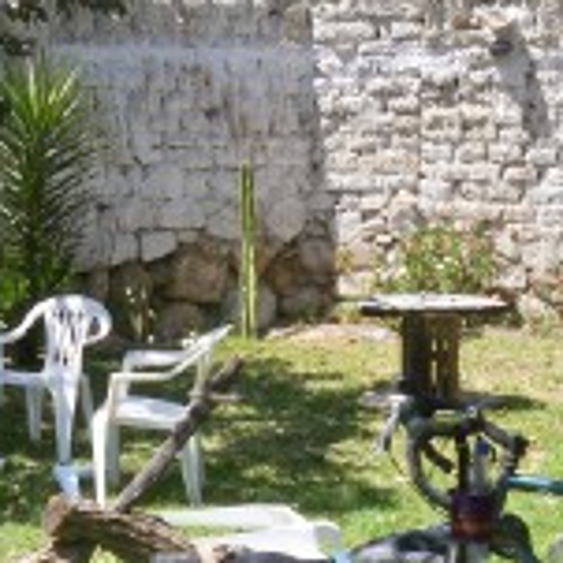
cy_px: 418
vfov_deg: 21.0
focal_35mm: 82
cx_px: 362
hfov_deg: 21.1
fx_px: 1509
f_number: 4.7
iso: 80
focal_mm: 6.3
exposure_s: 1/400
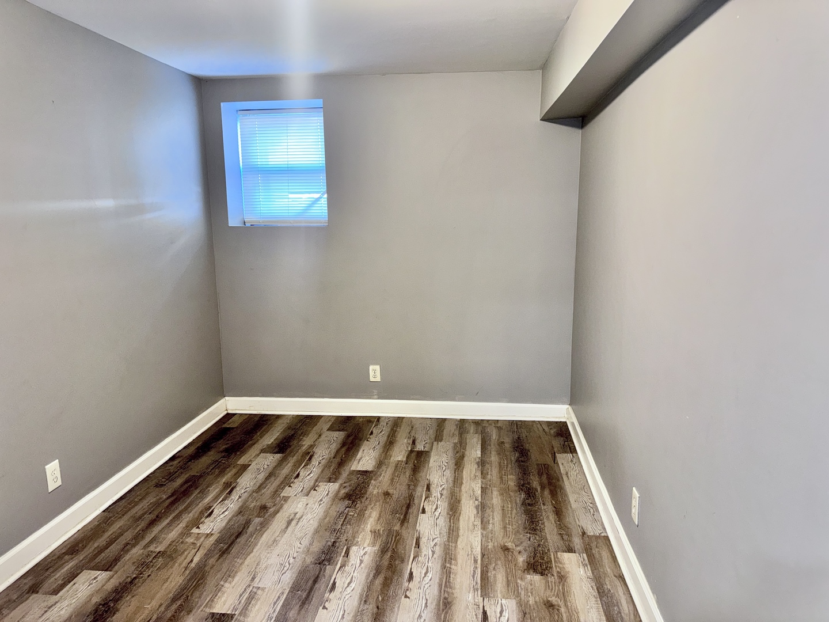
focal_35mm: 24
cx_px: 414
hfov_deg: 71.6
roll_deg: +0.7
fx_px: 575
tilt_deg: -11.2
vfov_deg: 56.8
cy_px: 311
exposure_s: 1/18
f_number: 1.78
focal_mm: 6.76
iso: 80
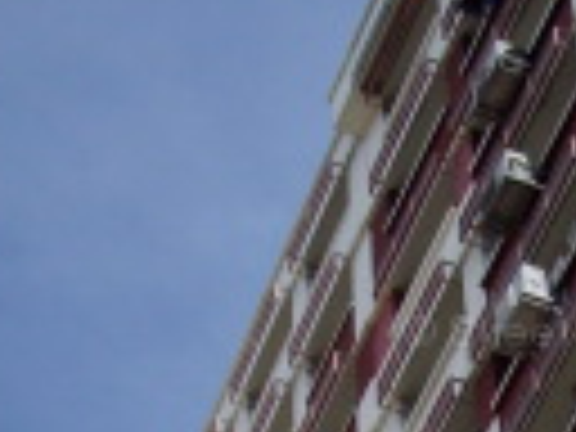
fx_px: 2646
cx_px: 738
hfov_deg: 12.1
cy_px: 788
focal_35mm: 159
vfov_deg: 8.9
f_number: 5.6
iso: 80
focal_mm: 6.2
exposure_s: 1/500
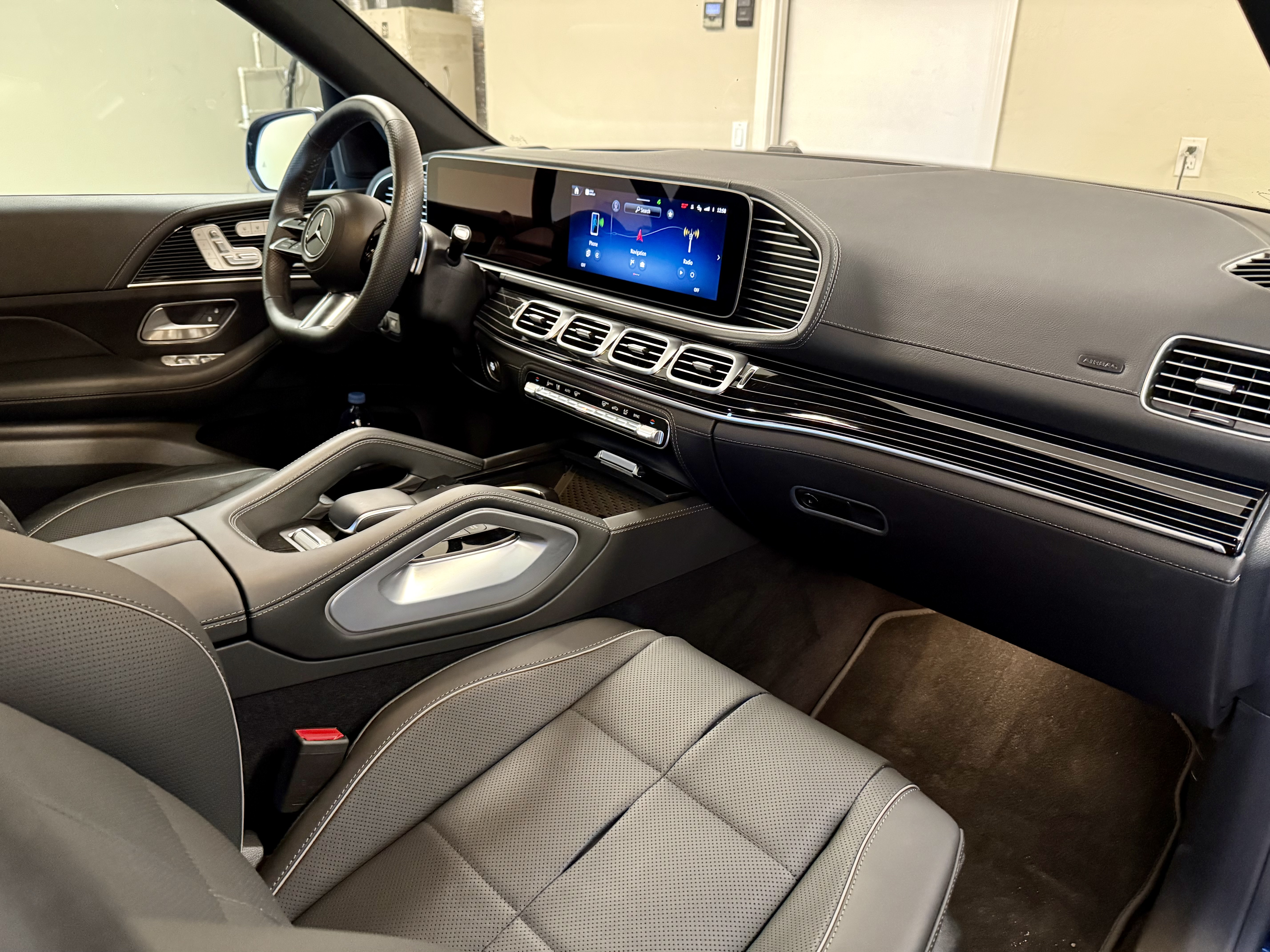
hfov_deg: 71.6
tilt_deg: -21.8
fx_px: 881
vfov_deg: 56.8
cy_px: 476
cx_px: 635
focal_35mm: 24
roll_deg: -1.9
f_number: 1.78
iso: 800
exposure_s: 1/30
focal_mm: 6.76
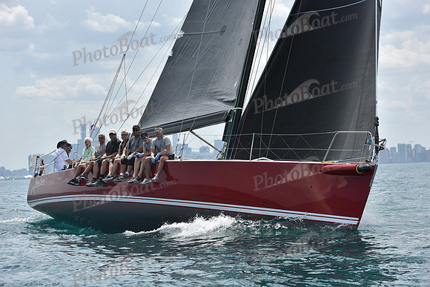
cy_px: 144
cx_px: 215
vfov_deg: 13.7
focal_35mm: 100
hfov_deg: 20.4
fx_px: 1195
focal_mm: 100
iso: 250
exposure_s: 1/1250
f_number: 7.1
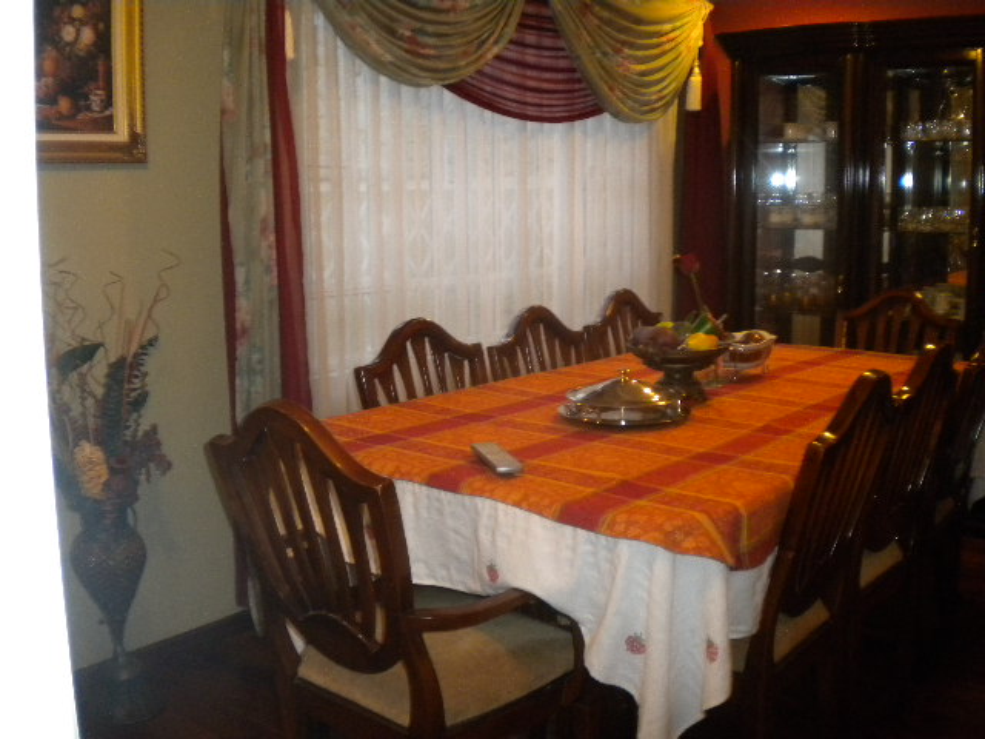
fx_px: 996
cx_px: 492
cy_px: 370
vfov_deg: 40.7
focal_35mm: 35
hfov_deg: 52.6
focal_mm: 6.3
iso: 400
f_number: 3.1
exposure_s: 1/30
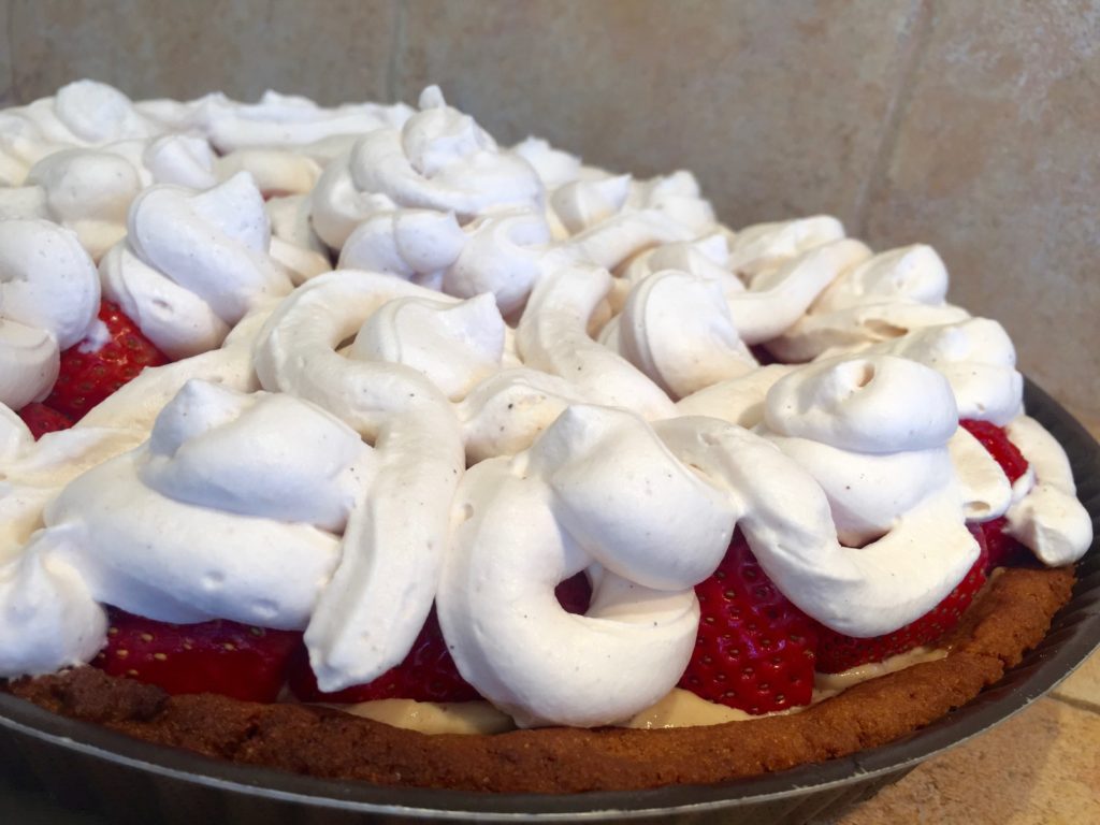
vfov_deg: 48.2
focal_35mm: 29
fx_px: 922
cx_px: 550
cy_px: 412
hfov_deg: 61.7
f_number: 2.2
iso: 40
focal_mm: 4.15
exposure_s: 1/50
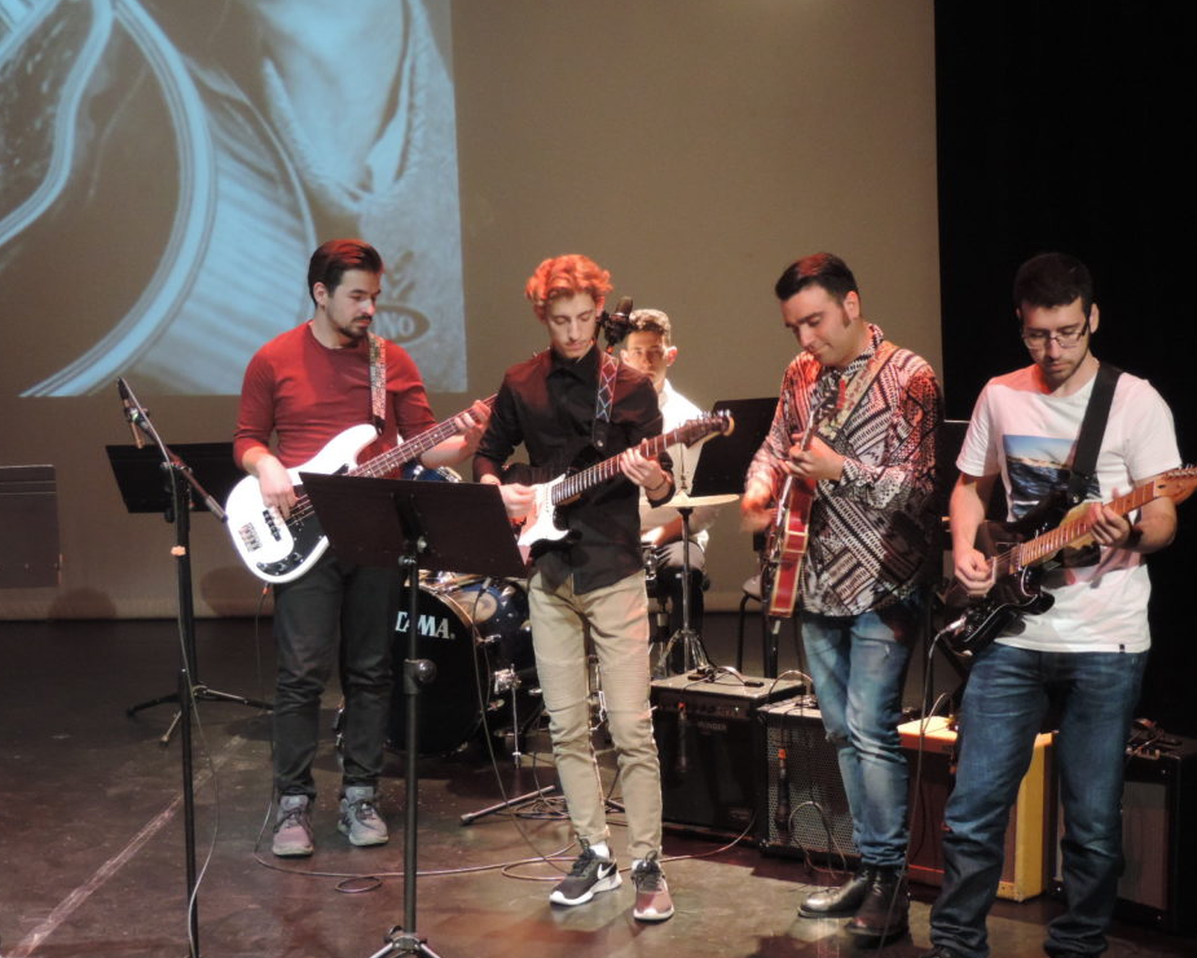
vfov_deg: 18.9
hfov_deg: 23.6
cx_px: 625
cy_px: 480
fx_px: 2870
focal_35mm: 81
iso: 800
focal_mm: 13.3
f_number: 3.9
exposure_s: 1/13
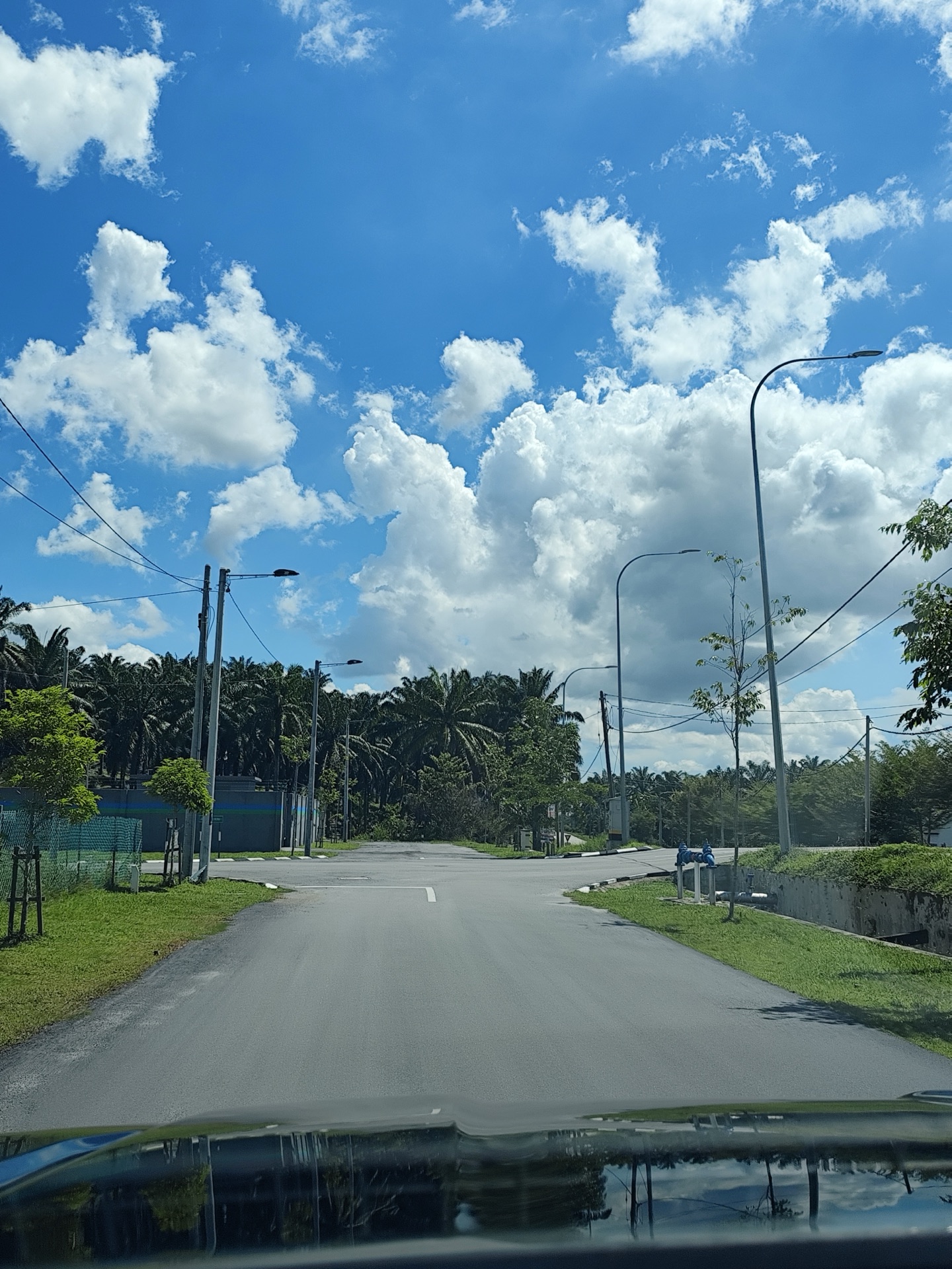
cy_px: 634
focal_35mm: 35
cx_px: 476
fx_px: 1283
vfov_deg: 52.6
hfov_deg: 40.7
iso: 50
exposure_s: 1/835
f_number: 1.65
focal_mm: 6.14
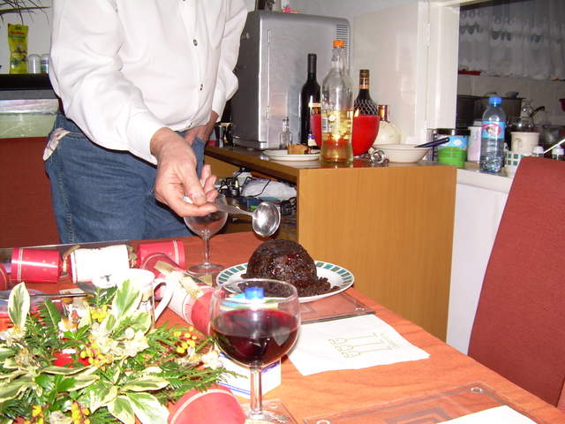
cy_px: 212
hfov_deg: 49.0
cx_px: 282
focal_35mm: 38
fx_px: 620
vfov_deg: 37.7
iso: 59
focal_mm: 6.3
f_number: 2.8
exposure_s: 1/60
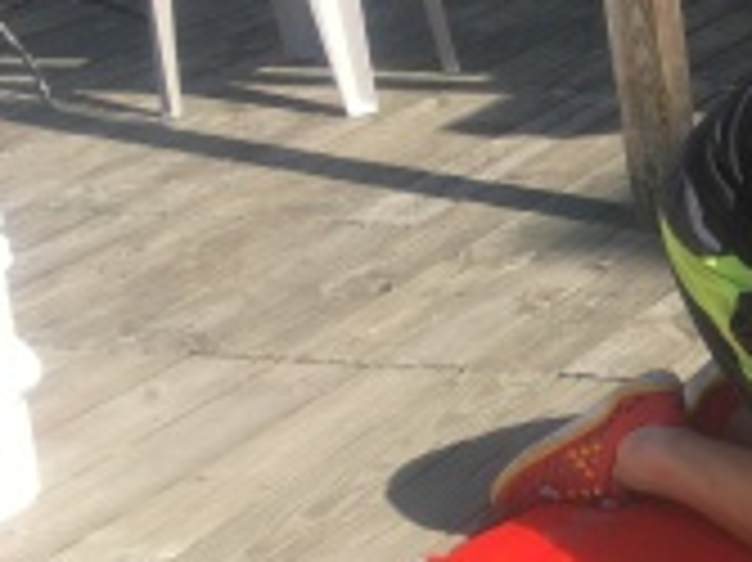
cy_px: 292
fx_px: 2410
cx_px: 1405
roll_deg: +1.6
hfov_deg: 15.1
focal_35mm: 111
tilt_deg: -19.3
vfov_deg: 13.3
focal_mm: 4.15
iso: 25
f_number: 2.2
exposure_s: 1/605
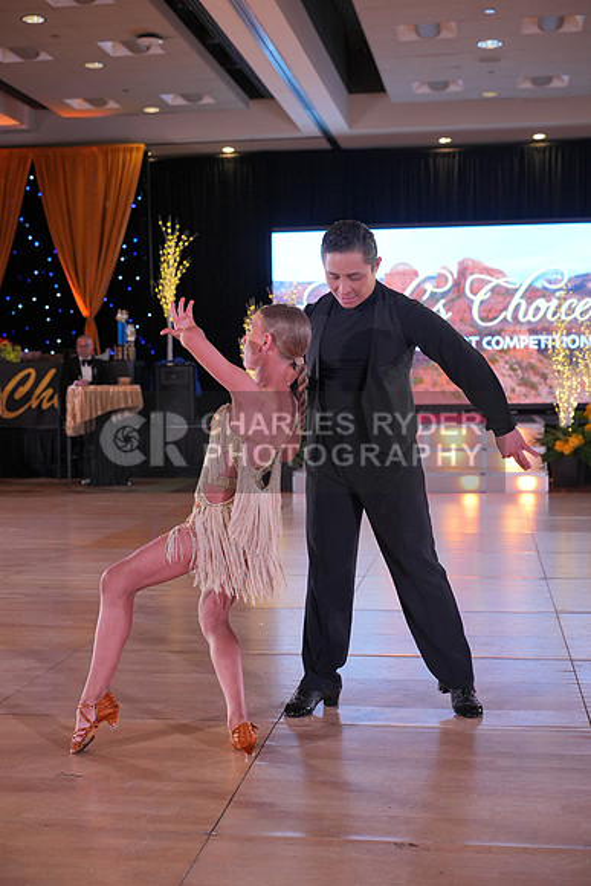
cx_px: 296
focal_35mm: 50
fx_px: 1230
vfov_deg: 39.6
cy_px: 443
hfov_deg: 27.0
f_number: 4
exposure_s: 1/400
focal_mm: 50
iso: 1600
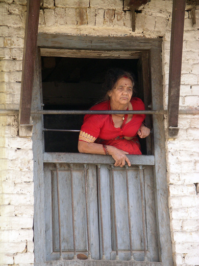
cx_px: 100
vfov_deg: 10.6
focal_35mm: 187
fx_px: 1433
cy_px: 133
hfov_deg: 7.9
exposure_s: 1/187
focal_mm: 39
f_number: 4.6
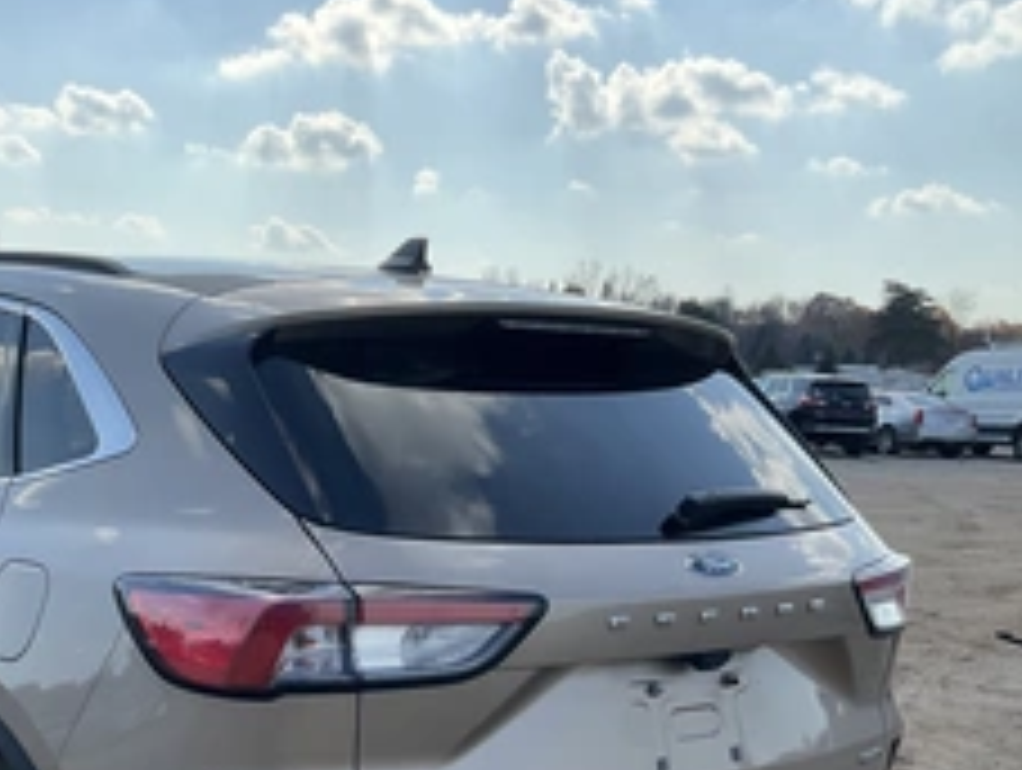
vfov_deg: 27.9
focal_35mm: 51
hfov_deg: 36.7
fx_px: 1508
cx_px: 275
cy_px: 648
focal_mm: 3
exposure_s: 1/1577
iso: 25
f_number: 1.8
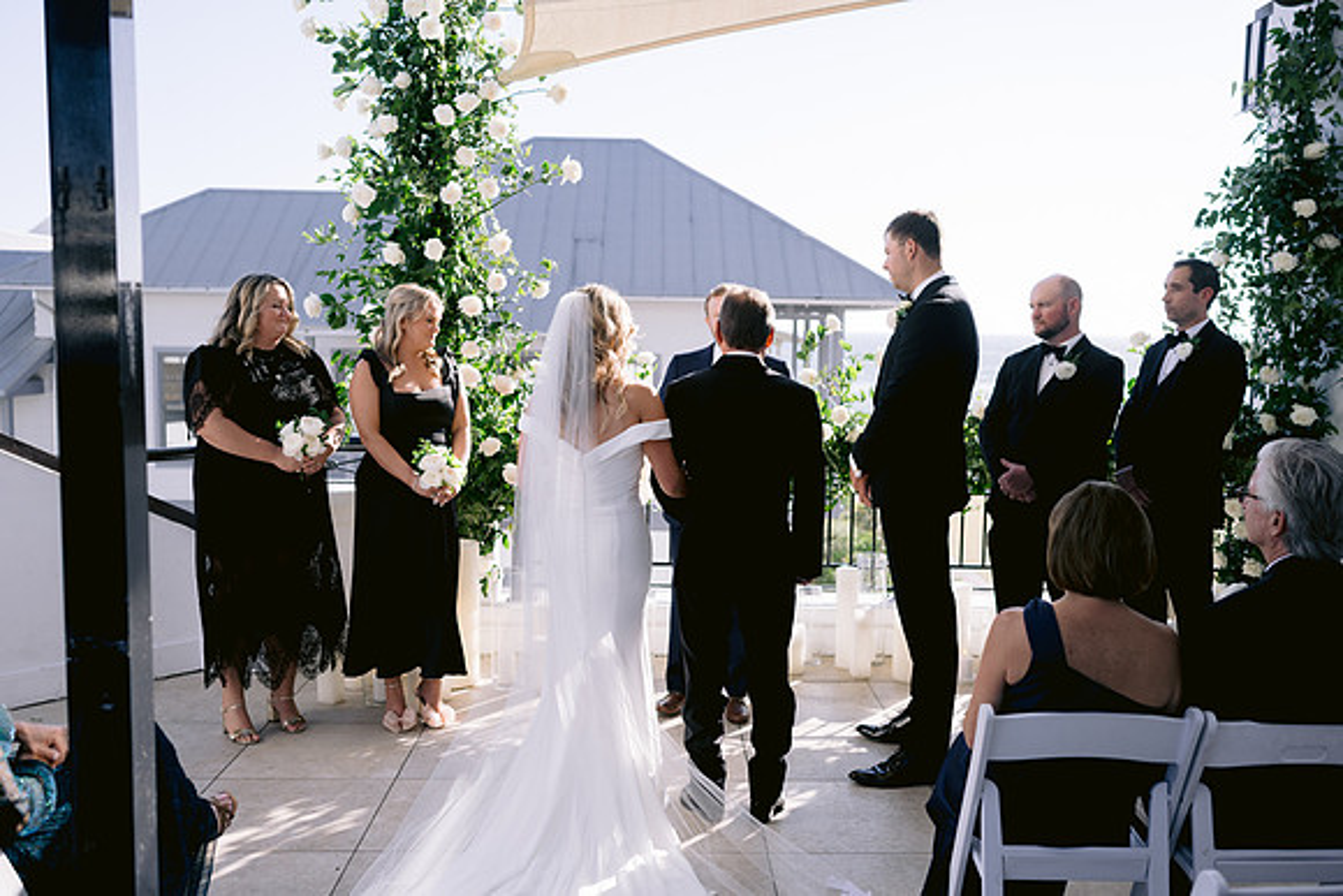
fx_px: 1306
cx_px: 672
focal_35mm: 35
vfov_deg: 37.9
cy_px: 448
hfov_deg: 54.4
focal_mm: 35
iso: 200
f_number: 2.8
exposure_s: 1/2000
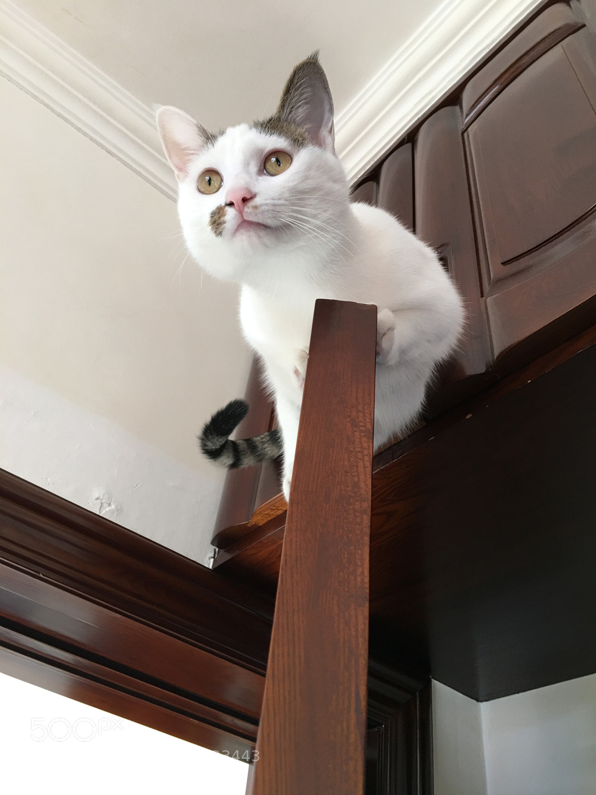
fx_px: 666
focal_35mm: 29
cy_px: 398
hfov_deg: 48.2
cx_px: 298
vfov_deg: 61.7
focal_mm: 4.15
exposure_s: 1/33
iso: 40
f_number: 2.2
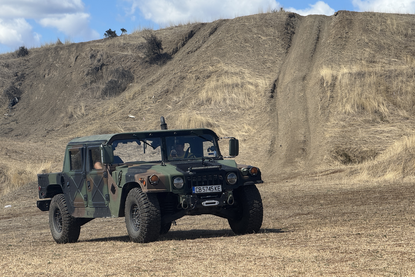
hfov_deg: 16.4
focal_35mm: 125
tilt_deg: +3.0
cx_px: 208
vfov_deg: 11.0
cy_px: 125
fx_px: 1441
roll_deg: -1.0
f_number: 2.8
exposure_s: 1/1451
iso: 50
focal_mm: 15.66
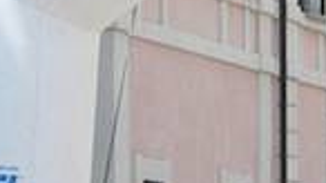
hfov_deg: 4.5
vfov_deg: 2.5
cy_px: 359
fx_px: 4148
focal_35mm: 480
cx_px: 598
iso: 100
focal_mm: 11.1
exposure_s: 1/200
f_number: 5
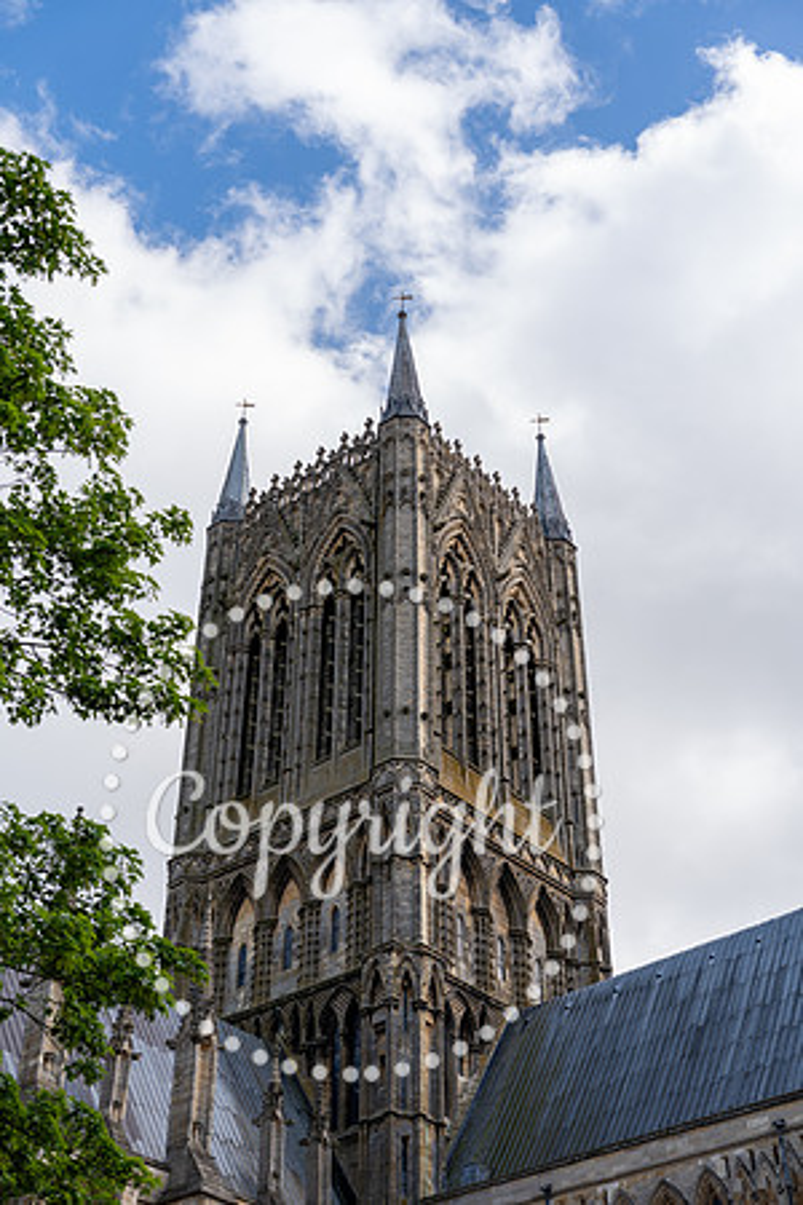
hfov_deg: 28.1
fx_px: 1606
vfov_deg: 41.1
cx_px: 402
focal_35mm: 48
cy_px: 602
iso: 125
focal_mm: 48
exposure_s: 1/800
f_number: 3.5
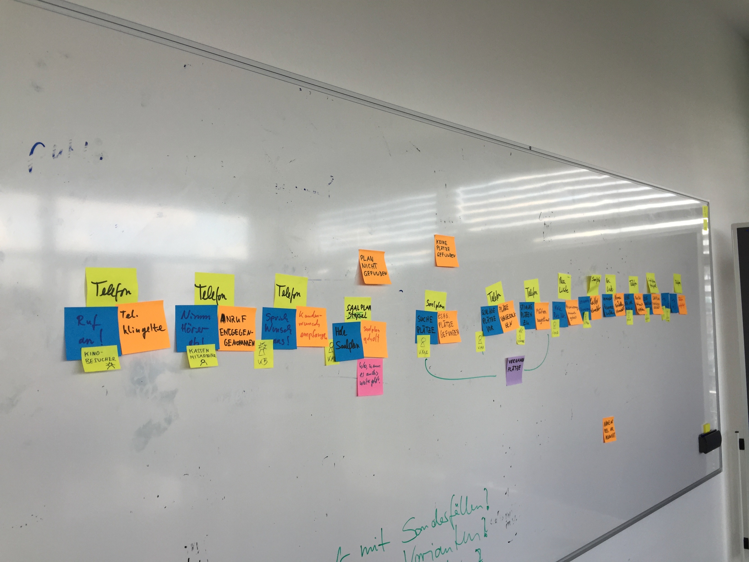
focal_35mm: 29
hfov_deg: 61.7
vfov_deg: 48.2
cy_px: 281
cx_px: 374
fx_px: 627
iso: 32
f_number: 2.2
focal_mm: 4.15
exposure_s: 1/100
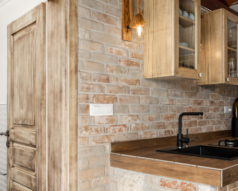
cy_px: 112
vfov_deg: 38.1
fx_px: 275
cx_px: 131
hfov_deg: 46.8
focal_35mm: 39
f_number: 7.1
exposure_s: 1/250
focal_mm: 14.9
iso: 320
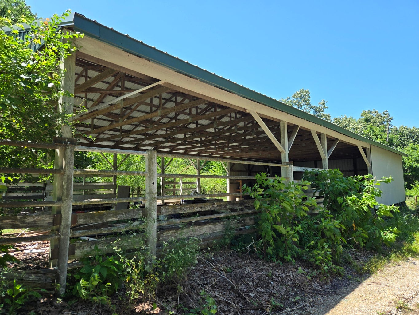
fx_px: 278
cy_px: 158
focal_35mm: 23
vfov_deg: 58.9
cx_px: 210
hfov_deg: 73.9
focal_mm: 5.4
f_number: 1.8
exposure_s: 1/2038
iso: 80
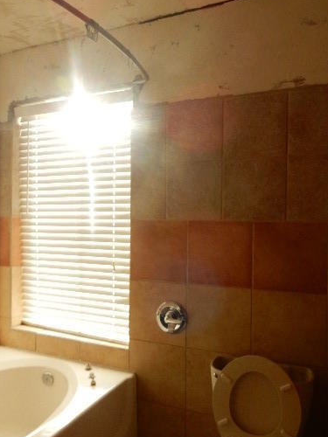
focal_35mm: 32
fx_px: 404
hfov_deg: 44.0
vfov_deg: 56.8
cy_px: 226
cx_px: 138
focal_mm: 4.5
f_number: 3.7
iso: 400
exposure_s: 1/250
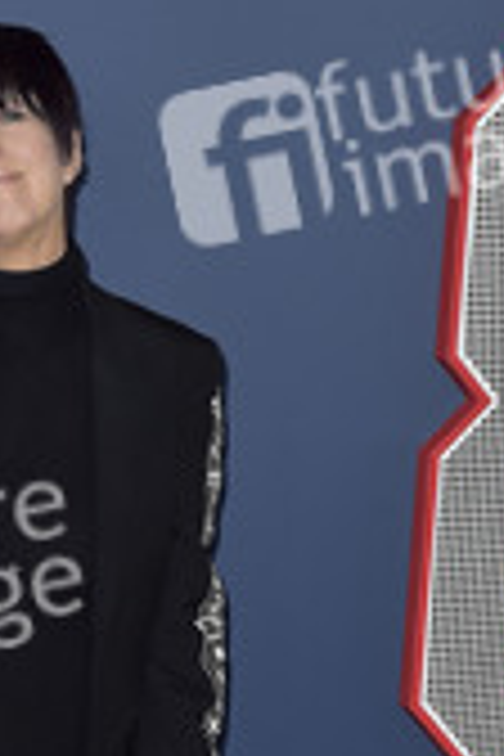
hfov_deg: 10.9
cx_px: -16
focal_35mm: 124
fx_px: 2604
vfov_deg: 16.1
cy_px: 814
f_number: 6.3
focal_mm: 52
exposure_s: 1/250
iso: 400
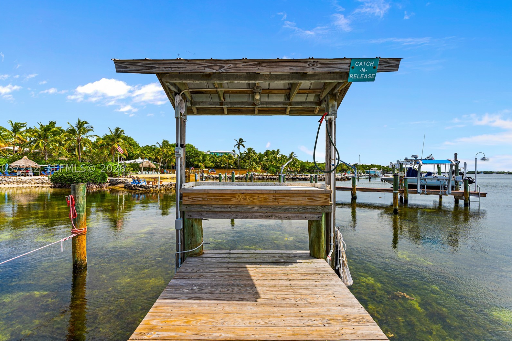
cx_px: 253
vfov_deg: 77.3
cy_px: 168
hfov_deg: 100.4
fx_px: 213
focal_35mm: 15
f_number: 8
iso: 100
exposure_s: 1/80
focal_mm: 14
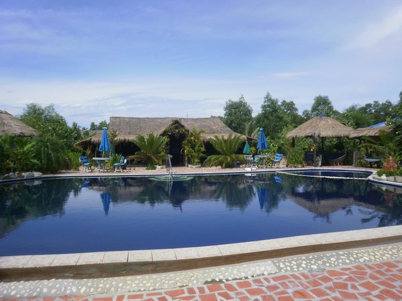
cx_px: 201
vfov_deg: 53.1
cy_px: 150
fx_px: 302
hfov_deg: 67.3
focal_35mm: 26
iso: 100
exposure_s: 1/320
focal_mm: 4.65
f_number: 7.8
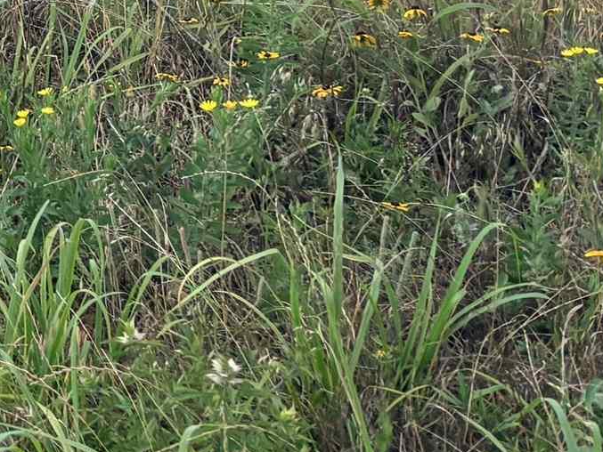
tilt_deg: -6.4
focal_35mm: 118
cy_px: -313
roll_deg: +1.8
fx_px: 2056
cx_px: -756
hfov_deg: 13.3
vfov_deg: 11.8
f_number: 1.6
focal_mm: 5.96
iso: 50
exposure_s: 1/3279
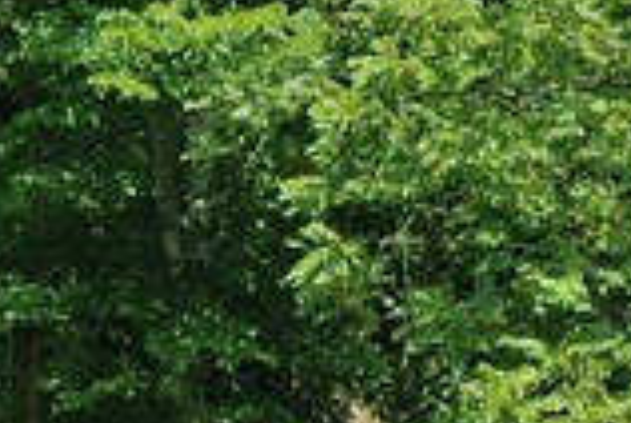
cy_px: 690
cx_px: 172
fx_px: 3372
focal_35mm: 192
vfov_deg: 7.0
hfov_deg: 10.7
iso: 100
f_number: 3.5
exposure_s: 1/240
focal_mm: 10.26
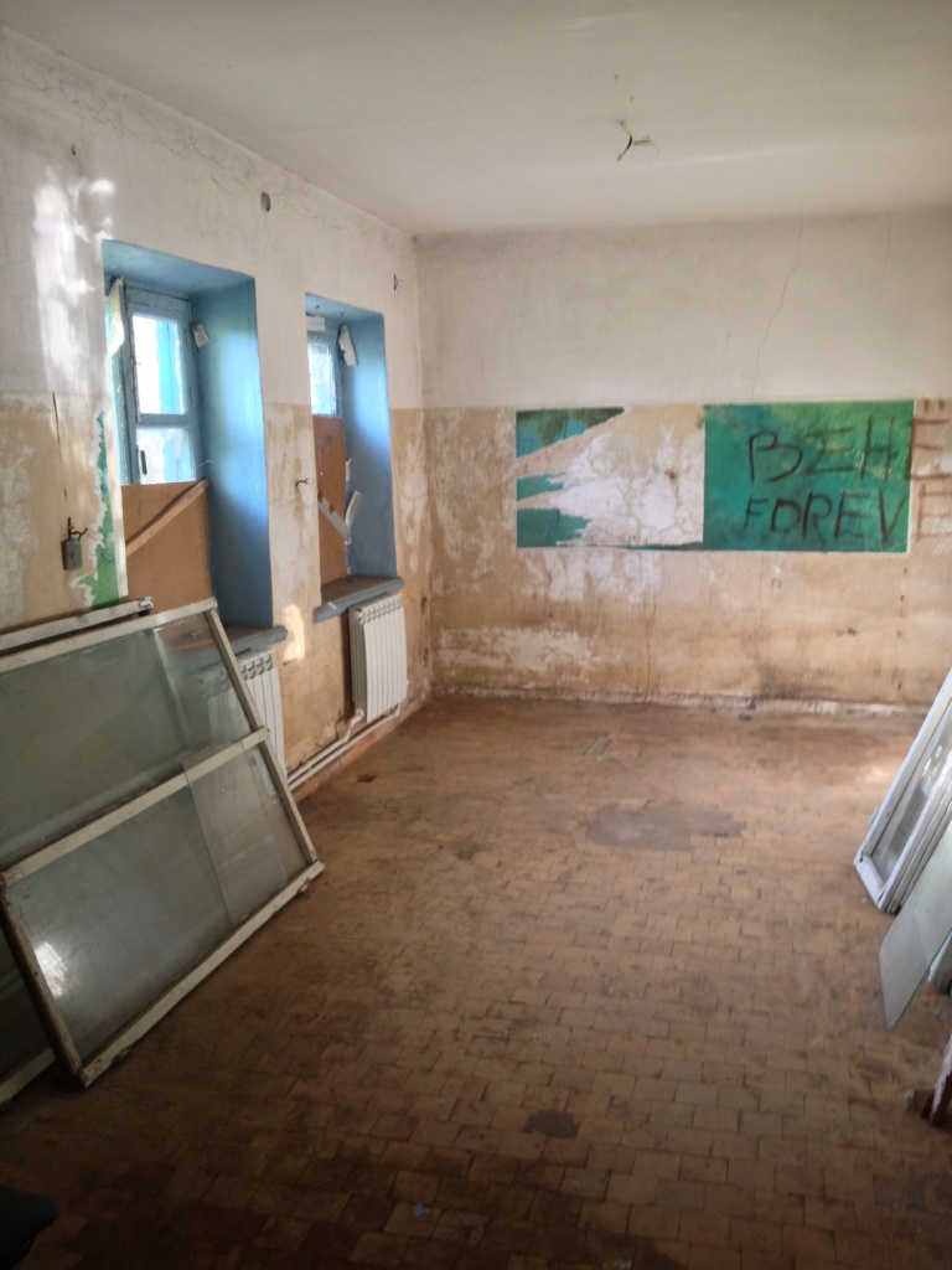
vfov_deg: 52.6
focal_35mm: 35
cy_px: 635
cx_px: 476
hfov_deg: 40.7
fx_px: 1283
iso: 80
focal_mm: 4.28
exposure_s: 1/20
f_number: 2.4
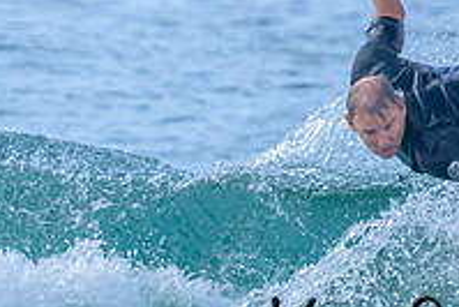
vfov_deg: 0.6
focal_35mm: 2351
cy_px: 337
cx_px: 283
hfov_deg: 0.9
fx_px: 29996
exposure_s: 1/2000
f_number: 11
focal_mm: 600
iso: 1250
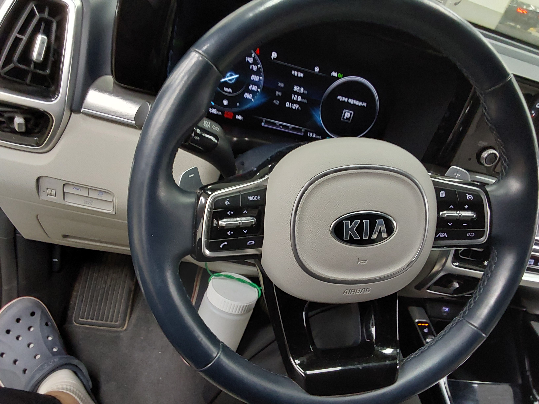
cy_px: 202
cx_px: 270
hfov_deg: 63.4
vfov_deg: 49.7
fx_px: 436
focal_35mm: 28
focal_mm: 2.91
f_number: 1.9
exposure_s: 1/40
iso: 320
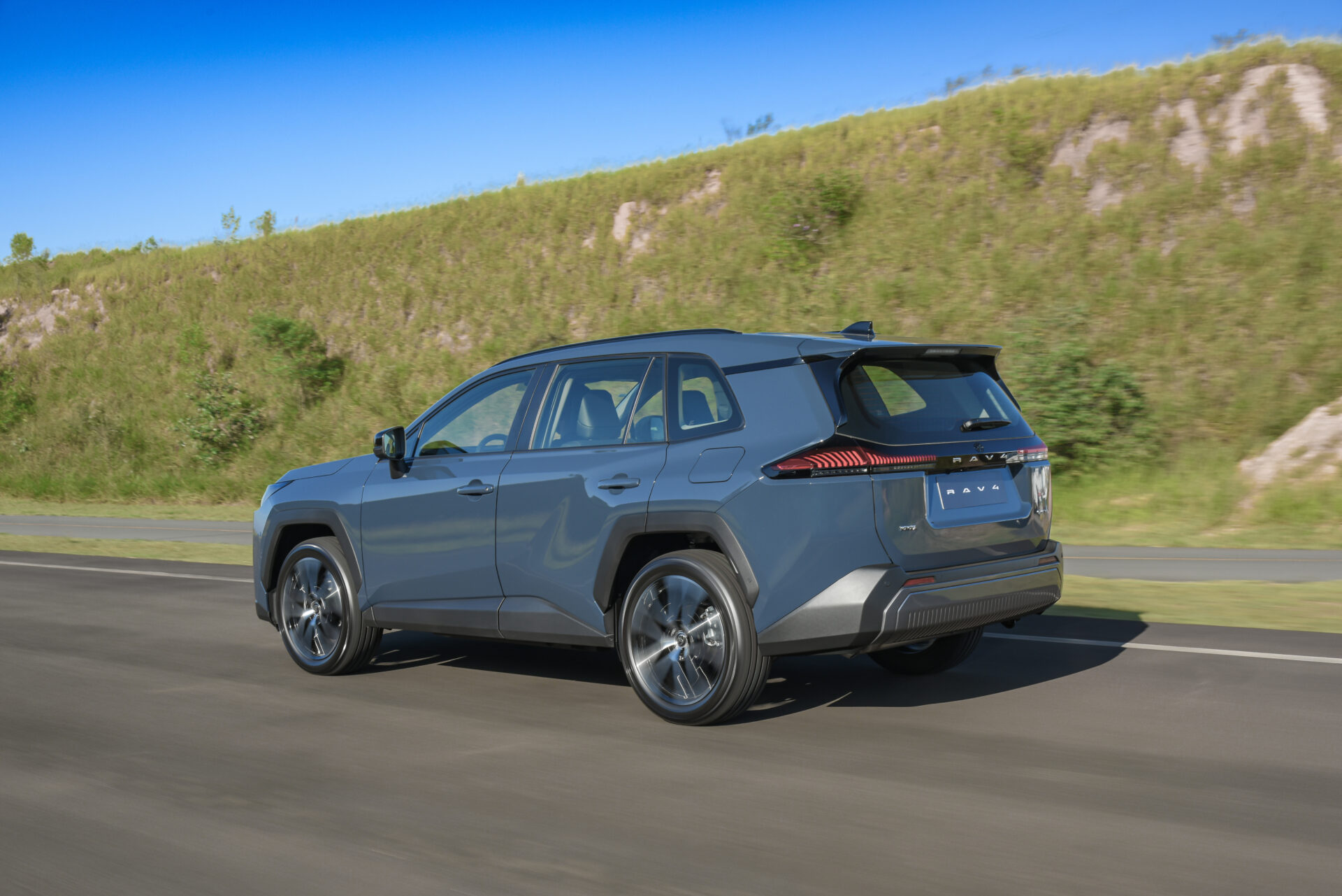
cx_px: 671
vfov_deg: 30.5
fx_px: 1640
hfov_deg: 44.5
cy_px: 448
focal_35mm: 44
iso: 200
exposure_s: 1/60
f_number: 10
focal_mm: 44
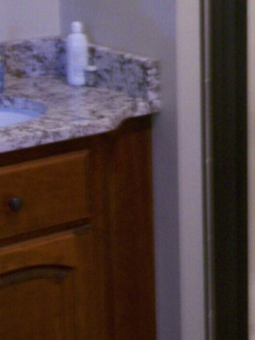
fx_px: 1071
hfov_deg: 13.2
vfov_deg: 17.5
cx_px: 322
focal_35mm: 109
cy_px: -22
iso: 160
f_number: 2.8
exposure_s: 1/10
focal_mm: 6.3
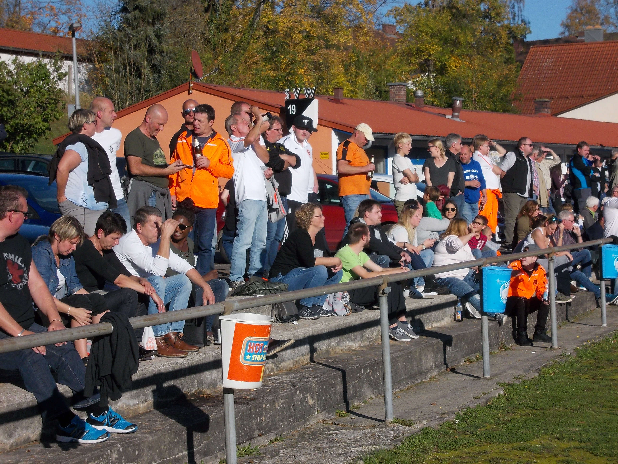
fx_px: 1714
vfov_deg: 15.4
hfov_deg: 20.4
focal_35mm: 96
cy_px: 232
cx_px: 309
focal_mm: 13.6
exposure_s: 1/125
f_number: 10.6
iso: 80
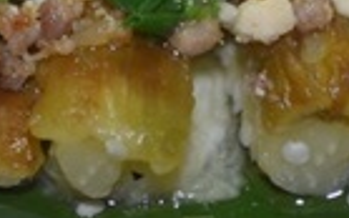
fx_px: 2303
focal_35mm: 242
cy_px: -194
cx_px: 203
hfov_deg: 8.7
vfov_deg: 5.3
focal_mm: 44
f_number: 5.3
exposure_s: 1/60
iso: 800
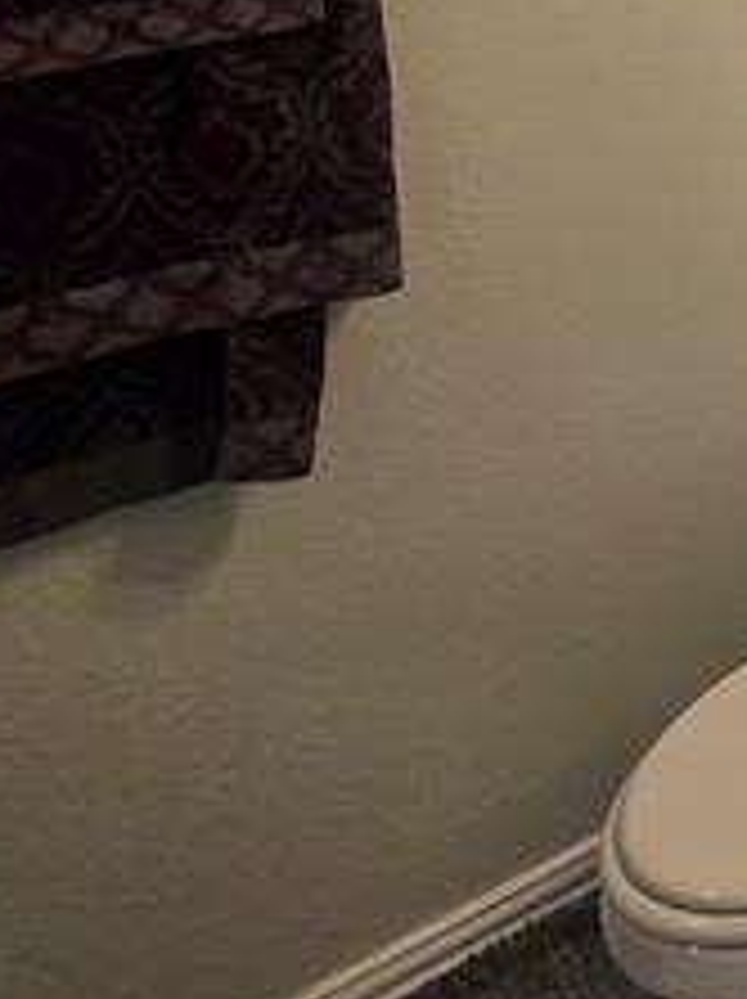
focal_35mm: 45
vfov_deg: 37.2
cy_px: -22
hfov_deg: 24.1
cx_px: 1166
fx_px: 1297
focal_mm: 1.7
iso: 64
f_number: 2.2
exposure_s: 1/60
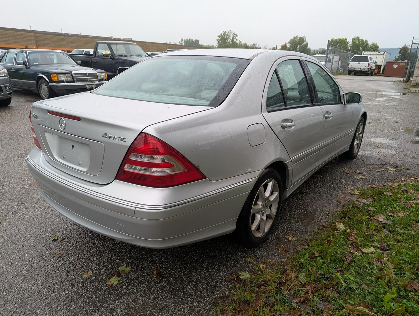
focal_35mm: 24
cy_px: 158
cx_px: 210
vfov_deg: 56.9
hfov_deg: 71.5
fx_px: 291
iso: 48
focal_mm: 6.81
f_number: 1.85
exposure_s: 1/297
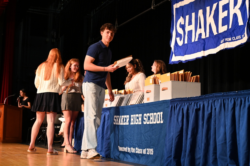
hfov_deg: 34.5
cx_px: 125
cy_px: 83
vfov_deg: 23.3
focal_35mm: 58
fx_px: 402
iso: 2800
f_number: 4
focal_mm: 58
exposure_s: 1/125
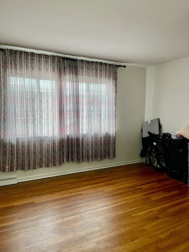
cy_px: 126
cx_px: 94
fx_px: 182
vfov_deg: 69.4
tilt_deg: -6.3
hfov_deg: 54.9
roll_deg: -0.4
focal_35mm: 25
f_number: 1.6
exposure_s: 1/60
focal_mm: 5.1
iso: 125
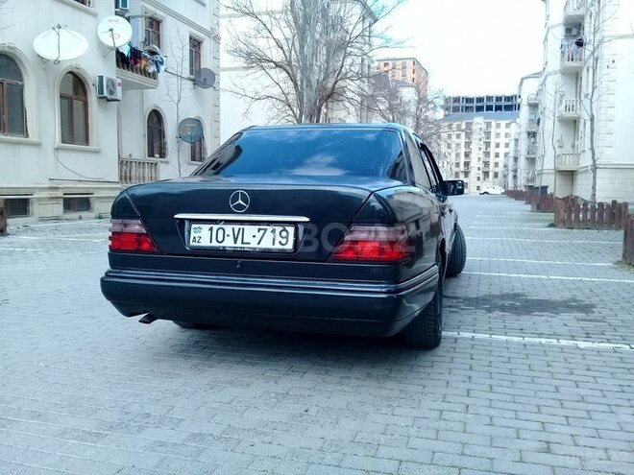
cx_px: 317
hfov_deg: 58.4
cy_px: 238
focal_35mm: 31
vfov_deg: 45.4
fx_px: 568
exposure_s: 1/328
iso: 64
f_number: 2.2
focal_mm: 3.3
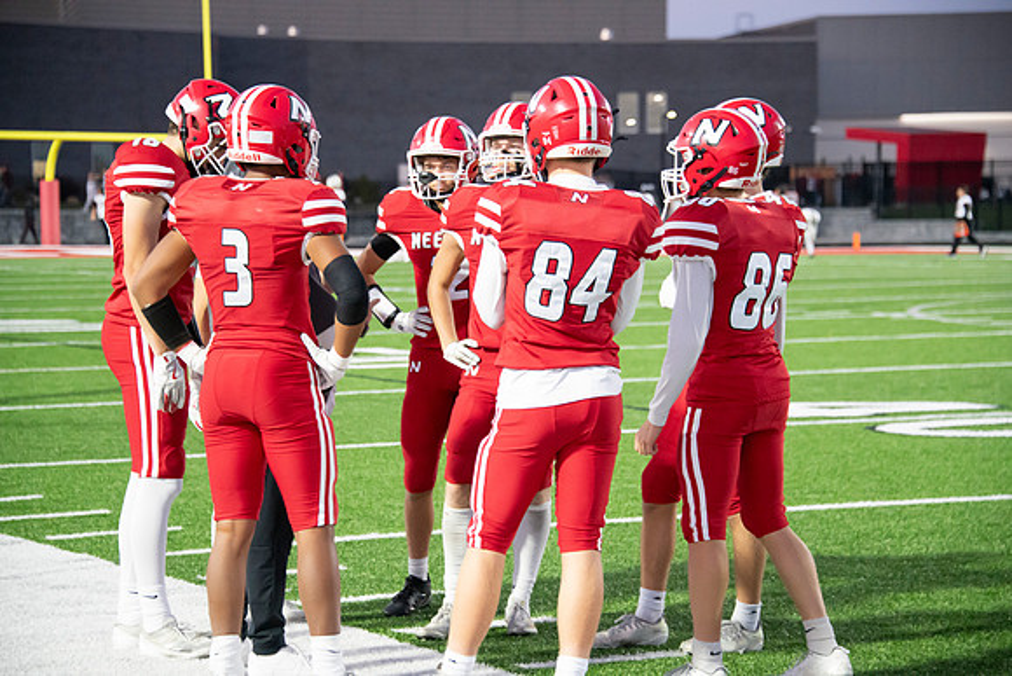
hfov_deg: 17.6
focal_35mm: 116
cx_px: 506
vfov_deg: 11.8
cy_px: 338
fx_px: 3261
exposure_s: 1/320
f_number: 5.6
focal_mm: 116
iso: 8000
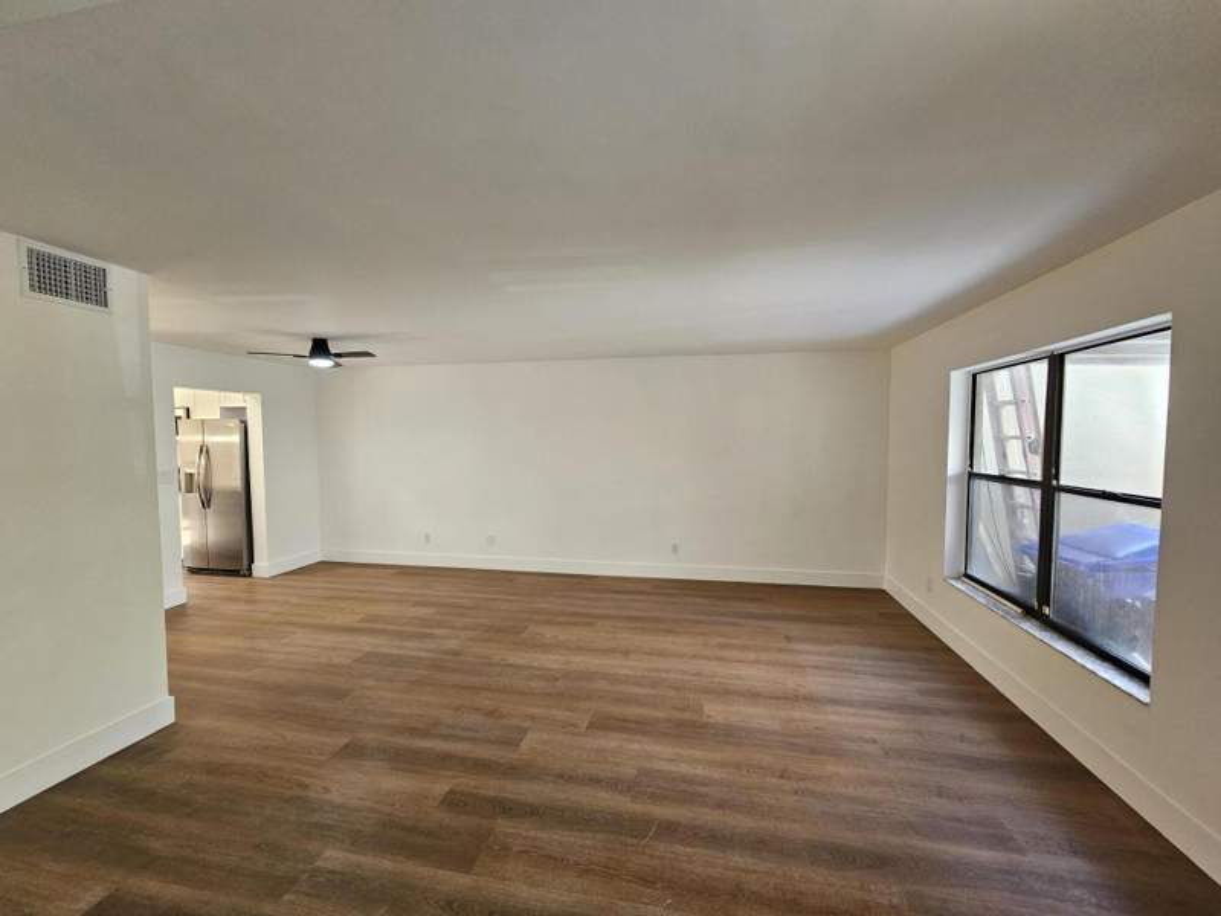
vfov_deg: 89.9
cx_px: 610
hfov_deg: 106.2
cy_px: 458
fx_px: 459
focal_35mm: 13
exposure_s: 1/60
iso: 160
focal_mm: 2.2
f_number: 2.2
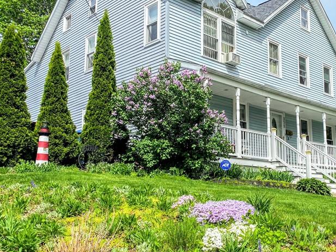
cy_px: 139
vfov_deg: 33.6
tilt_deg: +9.8
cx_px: 244
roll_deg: +1.0
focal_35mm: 43
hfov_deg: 42.8
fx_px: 417
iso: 32
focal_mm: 4.25
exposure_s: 1/4274
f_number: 1.8
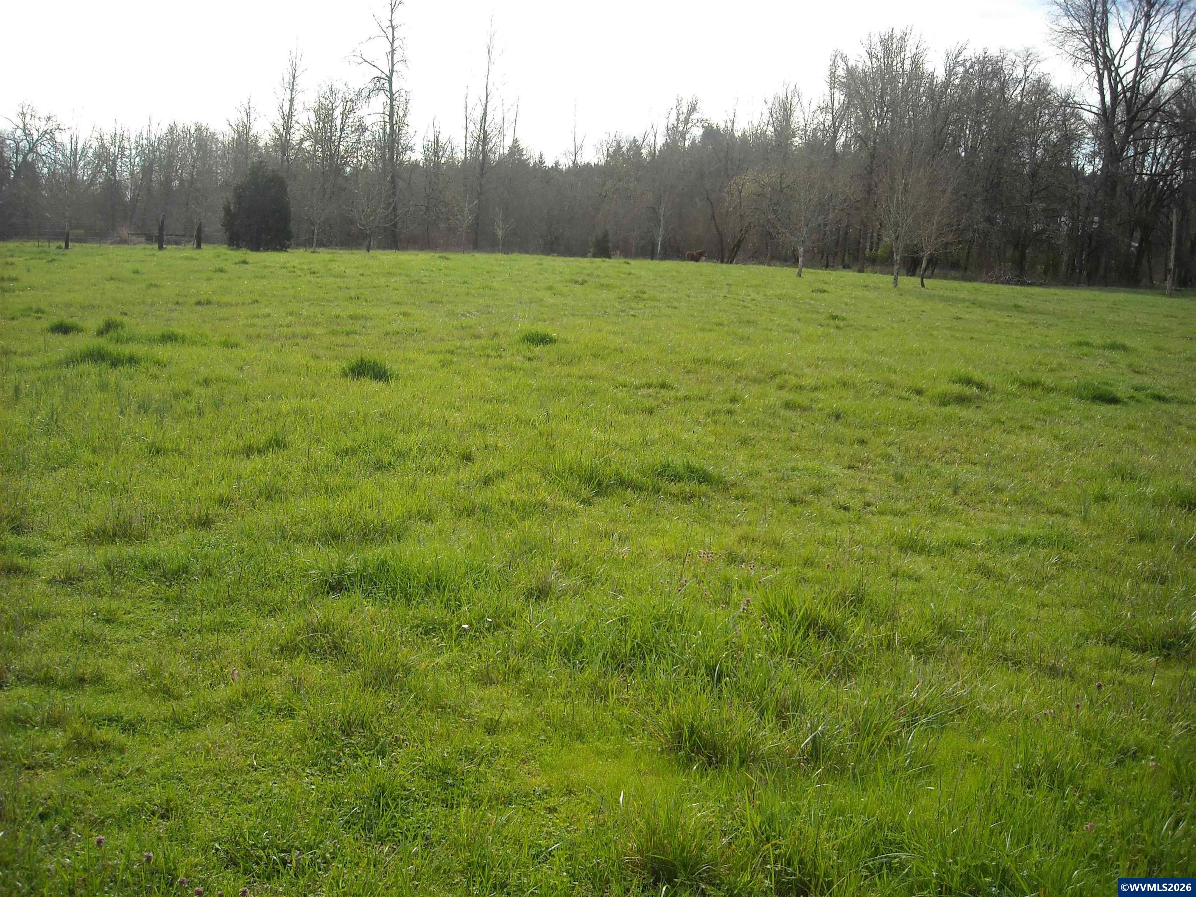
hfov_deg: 52.6
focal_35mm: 35
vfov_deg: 40.7
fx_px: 1209
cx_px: 598
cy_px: 448
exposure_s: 1/458
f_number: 2.8
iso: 64
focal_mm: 5.7
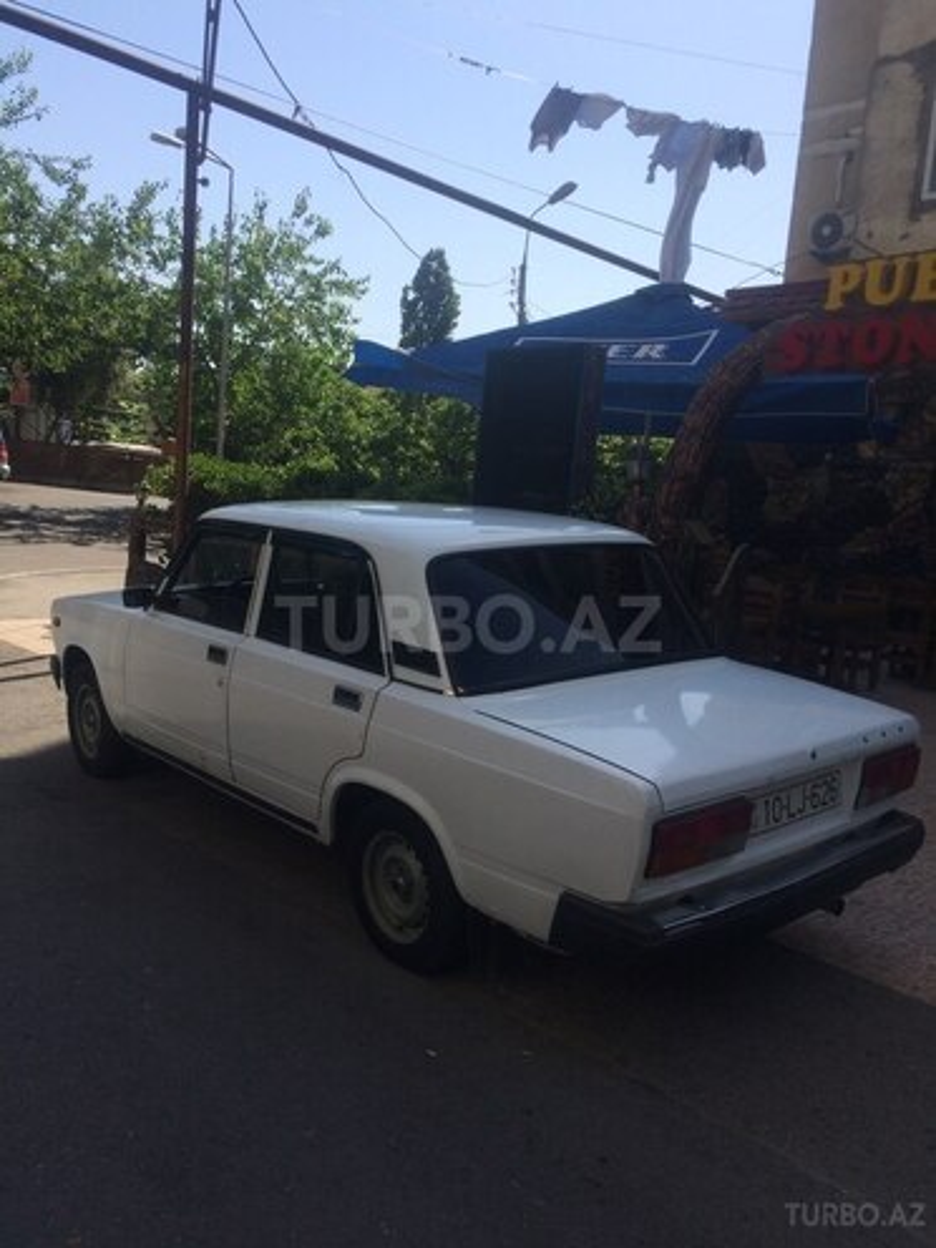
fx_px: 1046
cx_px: 468
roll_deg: -4.6
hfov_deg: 48.2
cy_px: 624
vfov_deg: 61.7
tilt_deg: -7.6
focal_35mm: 29
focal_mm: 4.15
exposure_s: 1/1520
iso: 32
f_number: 2.2
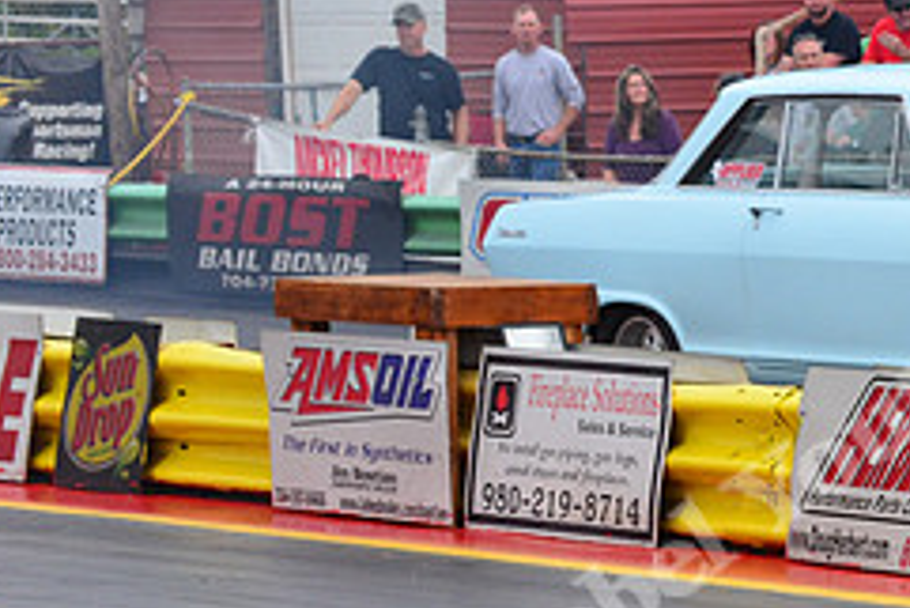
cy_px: 321
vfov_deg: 4.2
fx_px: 8195
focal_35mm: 324
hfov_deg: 6.3
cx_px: 1072
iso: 1000
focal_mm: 90
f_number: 8
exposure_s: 1/1000
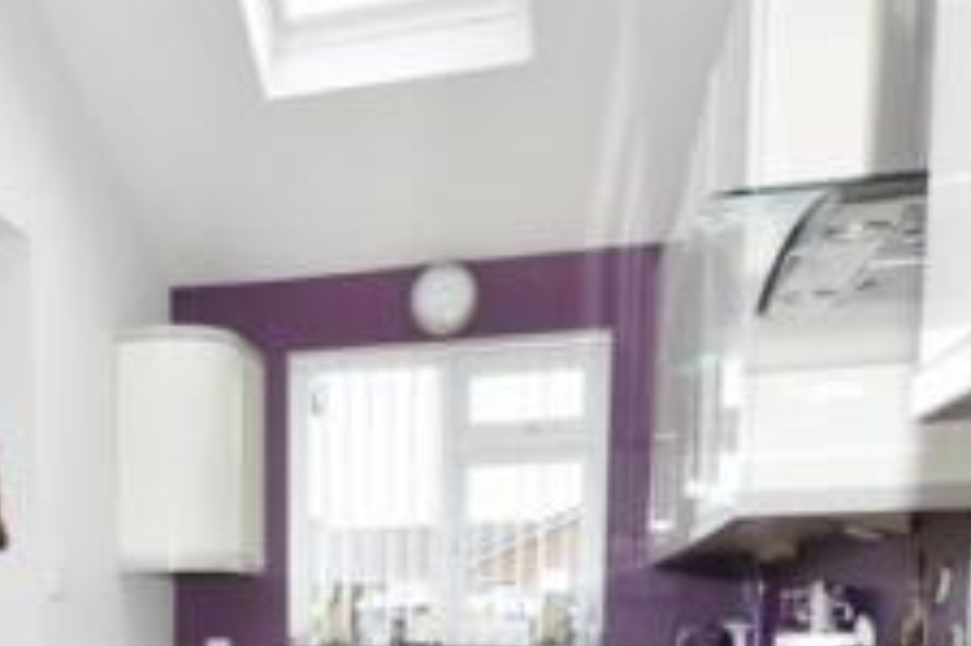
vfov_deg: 26.8
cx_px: 134
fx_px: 1186
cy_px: 787
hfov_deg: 41.7
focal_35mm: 44
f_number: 5.6
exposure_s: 1/250
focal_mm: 10
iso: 220
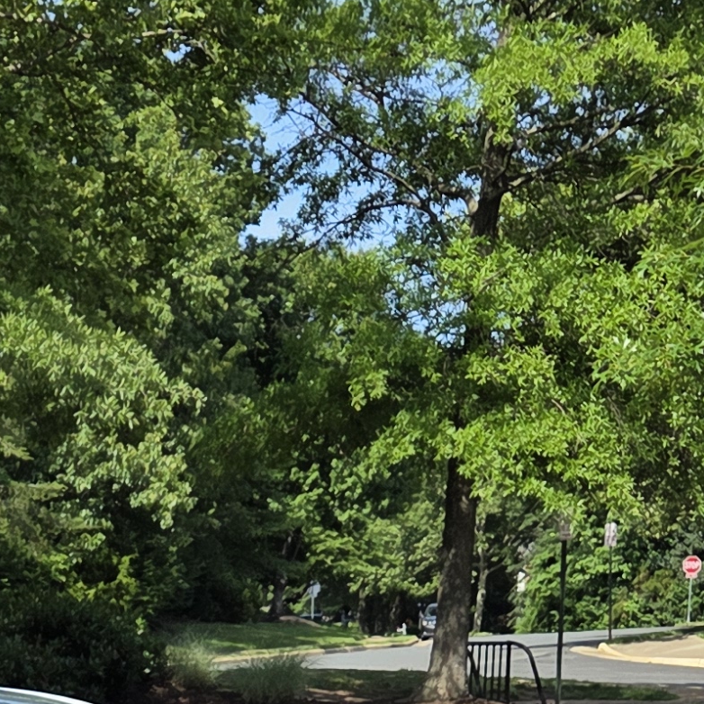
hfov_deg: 16.3
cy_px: 1161
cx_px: -59
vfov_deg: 15.1
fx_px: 2393
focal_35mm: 104
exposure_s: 1/3143
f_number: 1.8
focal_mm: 5.4
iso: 80
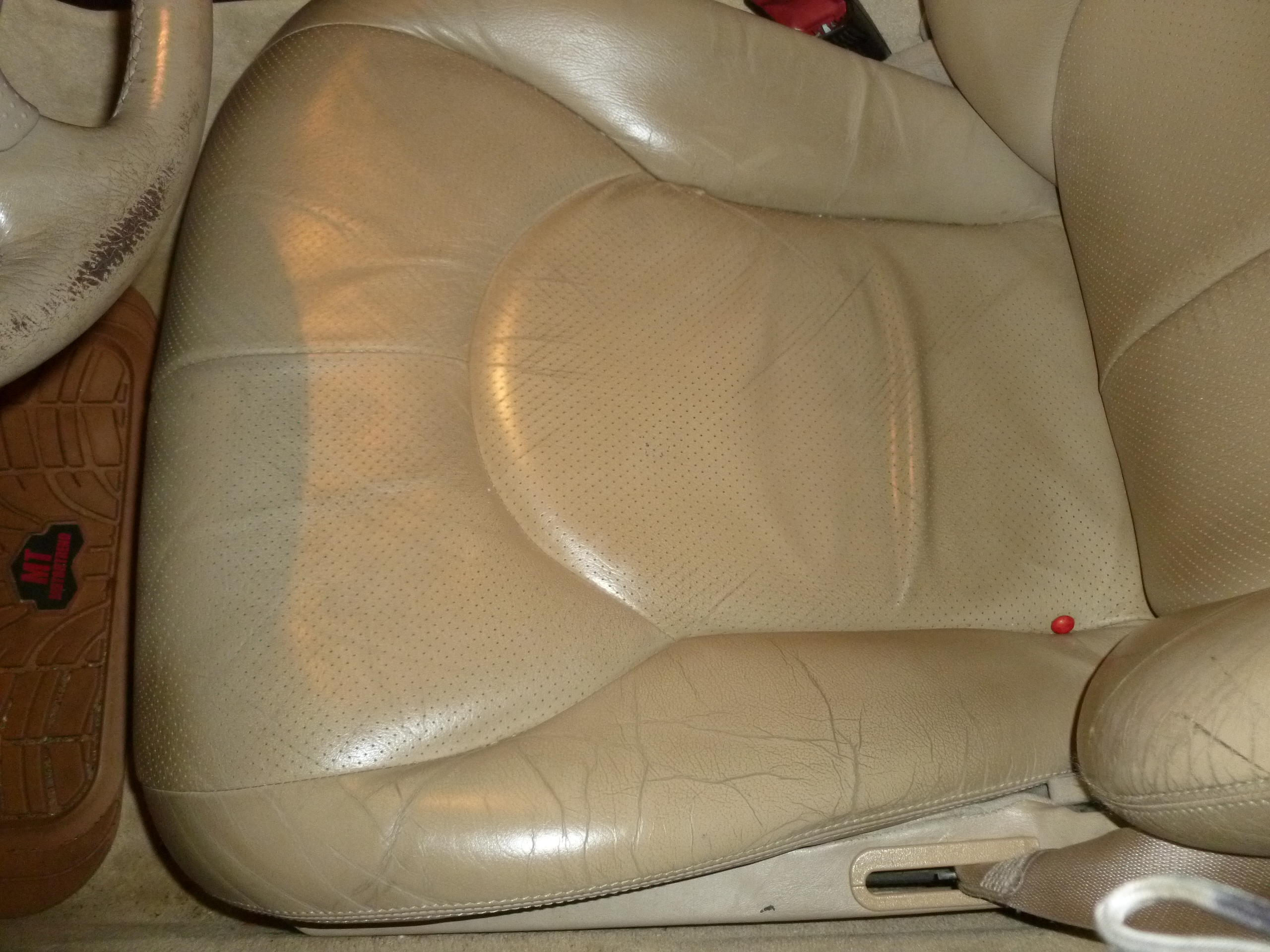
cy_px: 476
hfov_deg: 63.4
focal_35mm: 28
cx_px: 635
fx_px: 1027
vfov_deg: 49.7
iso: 320
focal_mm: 5
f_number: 3.3
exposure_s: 1/20
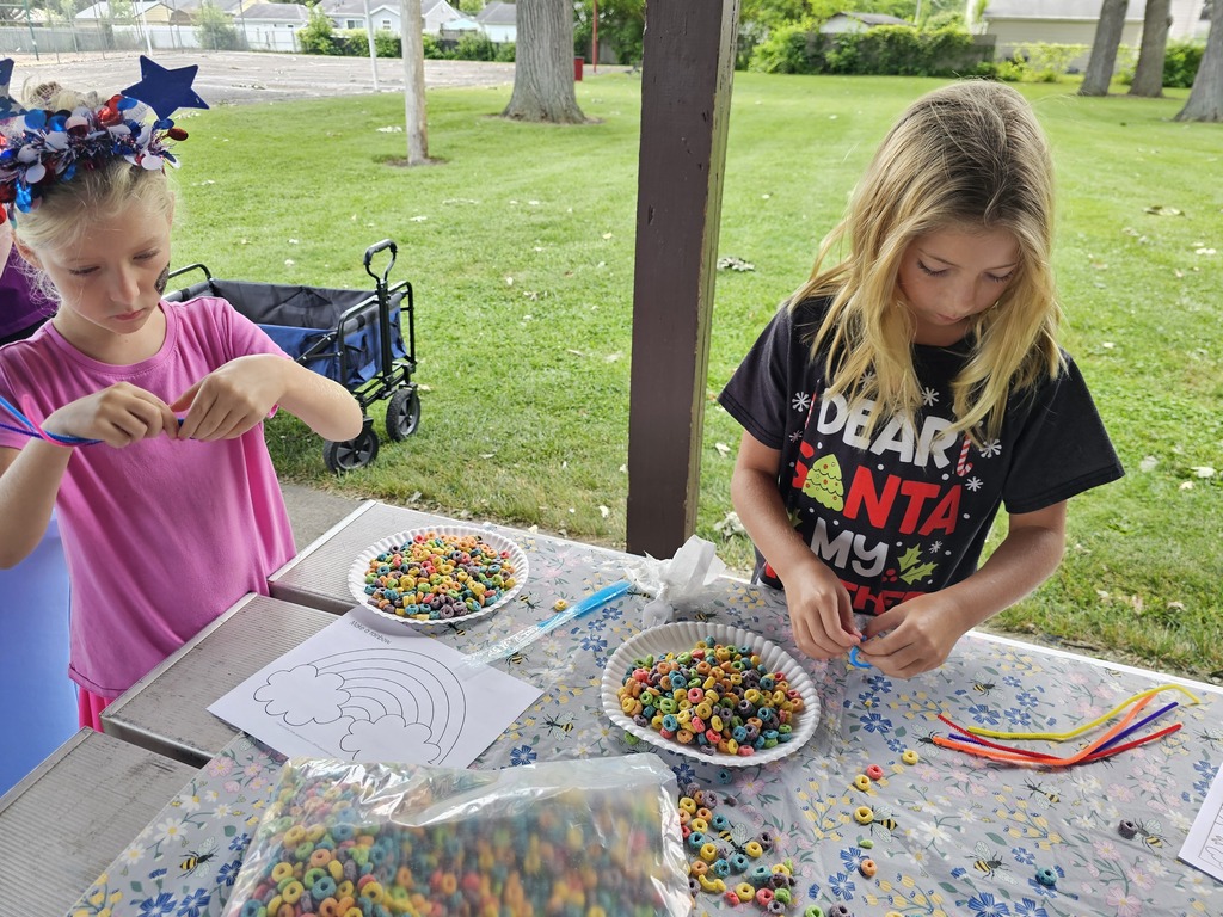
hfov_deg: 73.9
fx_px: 813
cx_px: 612
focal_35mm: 23
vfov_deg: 58.9
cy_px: 458
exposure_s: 1/180
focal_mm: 6.3
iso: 64
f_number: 1.7
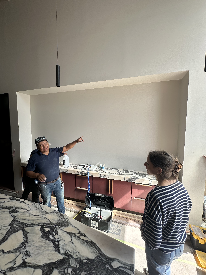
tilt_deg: -5.7
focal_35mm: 14
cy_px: 138
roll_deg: -1.6
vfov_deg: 102.1
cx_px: 103
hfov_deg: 85.7
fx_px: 111
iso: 40
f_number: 2.2
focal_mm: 2.22
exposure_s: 1/228
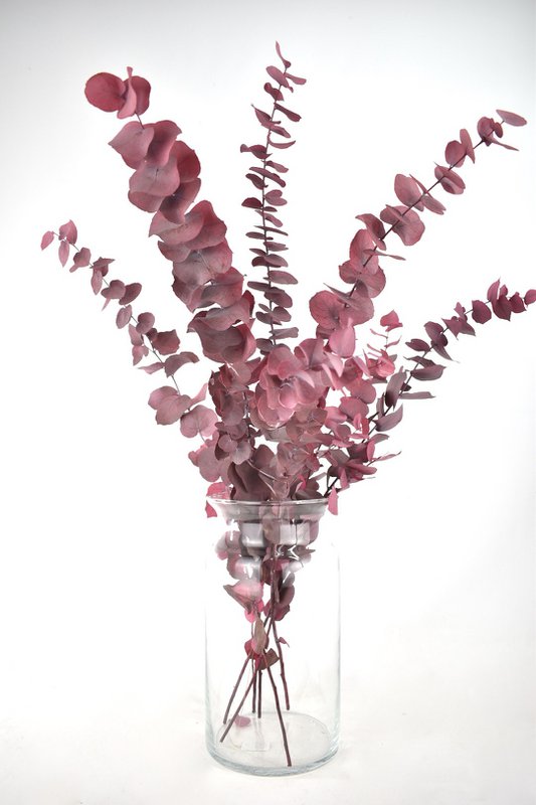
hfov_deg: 43.6
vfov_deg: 61.9
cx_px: 268
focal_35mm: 30
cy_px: 402
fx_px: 670
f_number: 4.5
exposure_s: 1/80
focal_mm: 20
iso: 100
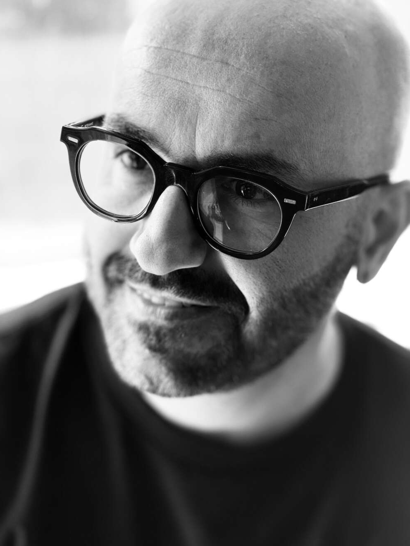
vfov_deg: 16.3
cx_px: 205
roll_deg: -3.2
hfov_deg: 12.3
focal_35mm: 121
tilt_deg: -20.2
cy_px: 274
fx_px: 1910
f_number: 2.8
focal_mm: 15.66
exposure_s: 1/99
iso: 250
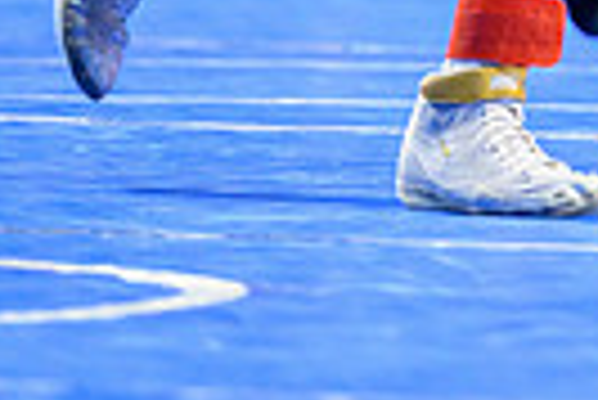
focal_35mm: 785
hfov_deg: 2.6
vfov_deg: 1.8
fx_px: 13054
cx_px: 1286
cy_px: -443
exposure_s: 1/800
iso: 5000
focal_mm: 180
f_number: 2.8
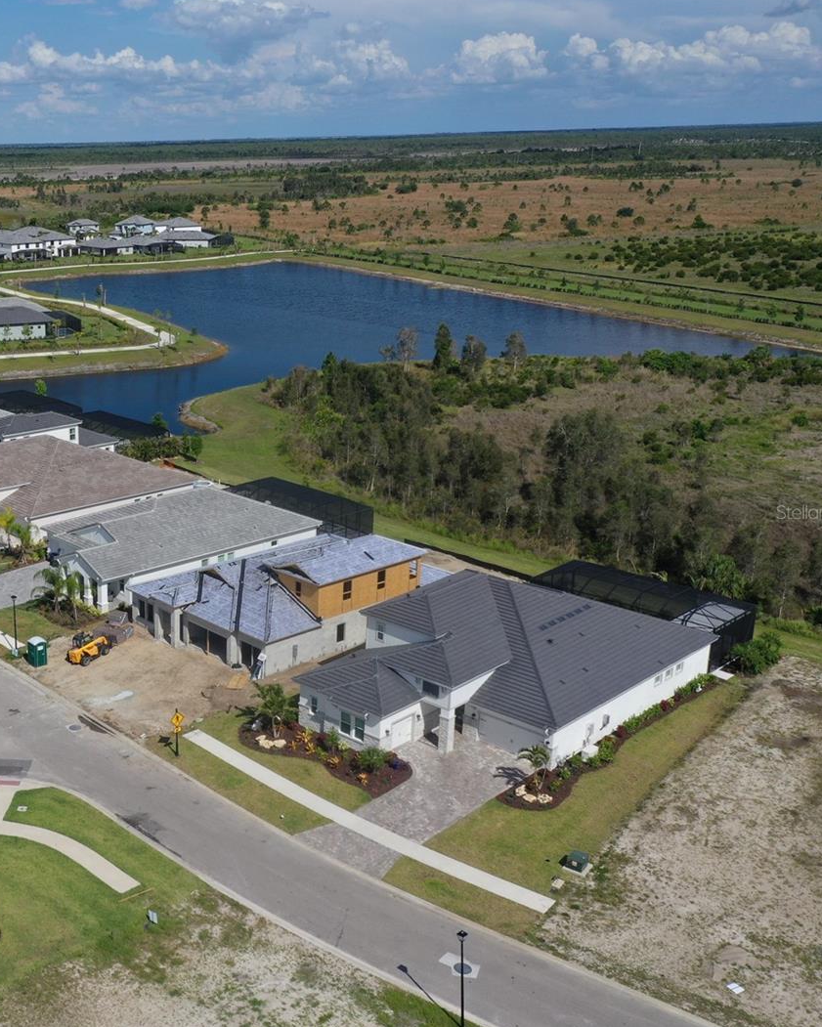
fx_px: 1216
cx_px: 81
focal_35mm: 40
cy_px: 512
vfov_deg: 45.8
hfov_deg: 35.2
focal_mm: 10.26
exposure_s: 1/800
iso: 100
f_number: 6.3
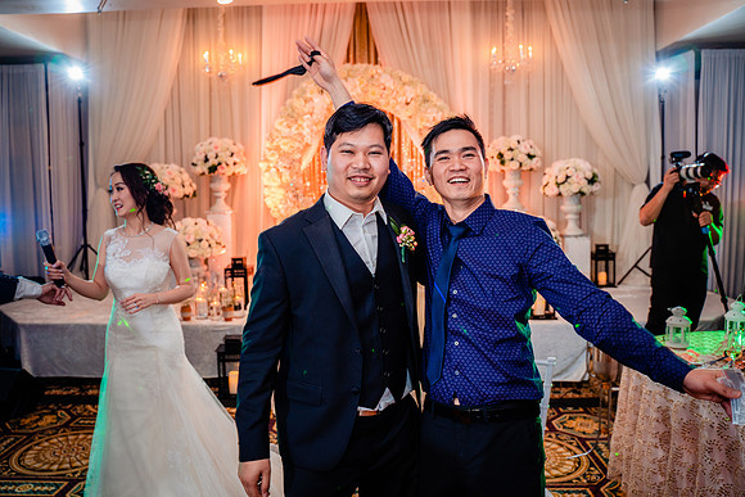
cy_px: 248
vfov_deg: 46.4
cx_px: 372
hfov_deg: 65.5
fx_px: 580
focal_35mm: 28
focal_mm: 28
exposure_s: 1/160
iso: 1000
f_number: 3.5
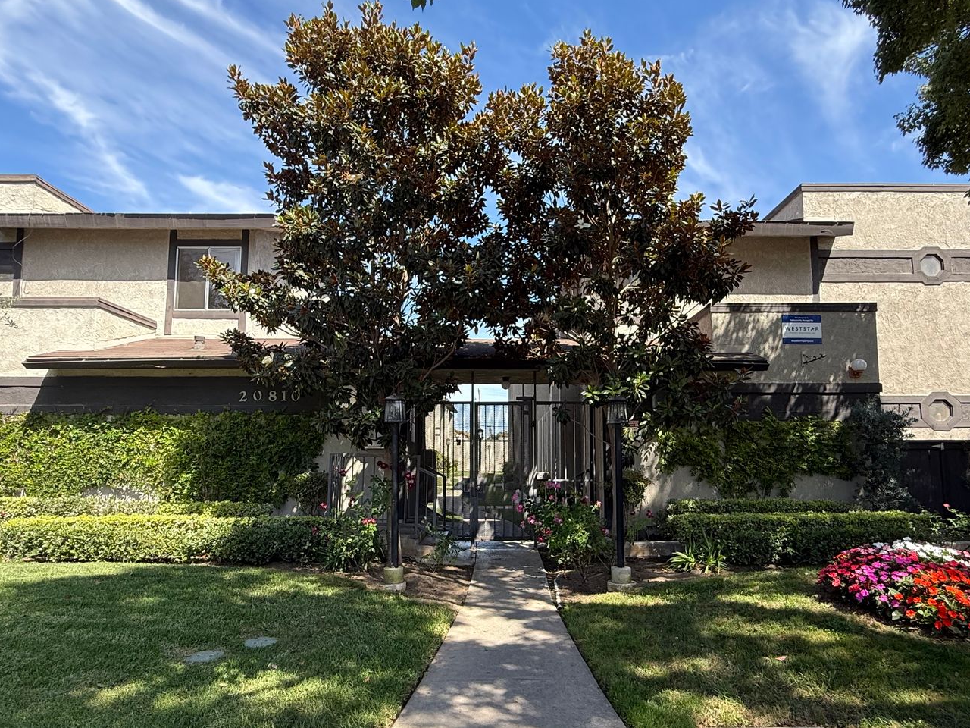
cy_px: 410
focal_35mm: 21
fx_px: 588
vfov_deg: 63.2
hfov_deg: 78.9
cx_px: 506
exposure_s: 1/376
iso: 64
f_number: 2.2
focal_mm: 2.22
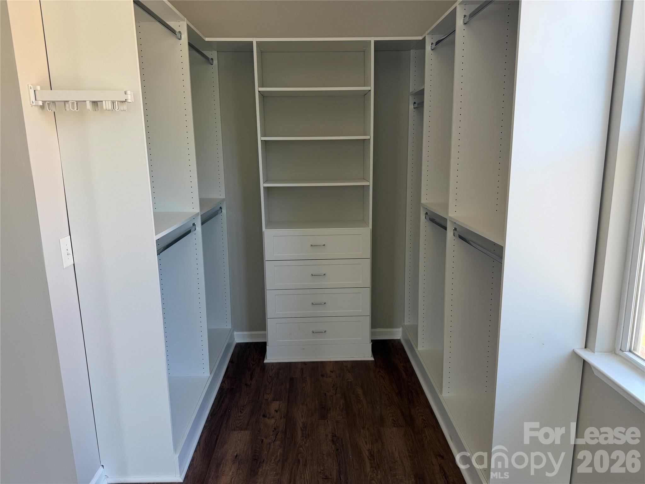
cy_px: 242
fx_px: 447
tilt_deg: -10.1
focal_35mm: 24
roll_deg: +1.3
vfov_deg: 56.8
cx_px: 322
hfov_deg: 71.6
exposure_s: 1/121
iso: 50
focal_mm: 6.76
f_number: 1.78
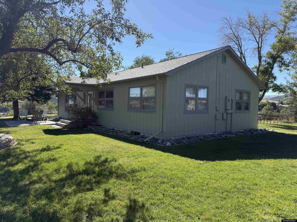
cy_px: 111
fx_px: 206
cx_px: 148
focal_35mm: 24
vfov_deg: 56.8
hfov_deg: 71.6
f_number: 1.78
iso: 80
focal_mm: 6.76
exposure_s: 1/2611
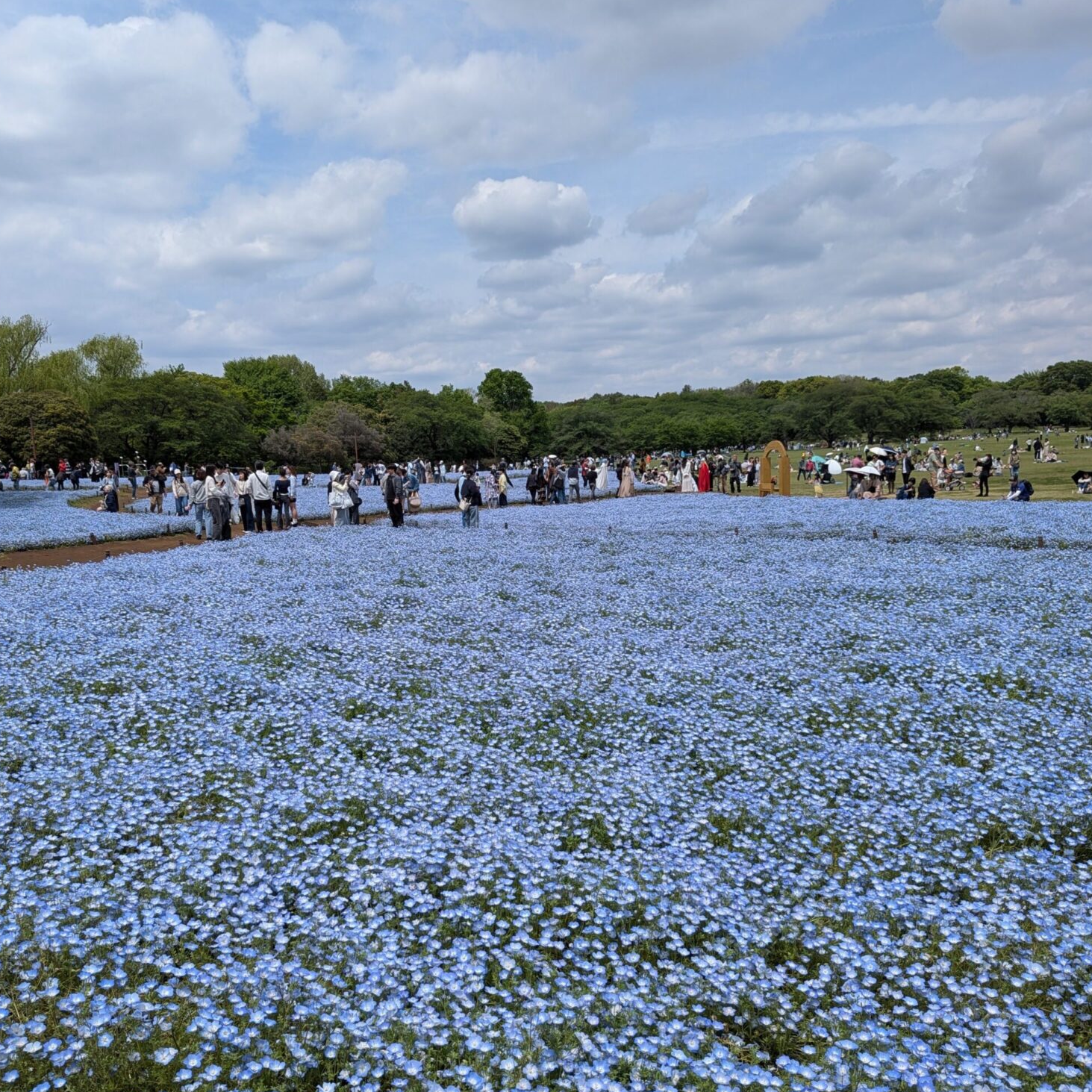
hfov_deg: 55.6
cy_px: 613
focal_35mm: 29
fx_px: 1035
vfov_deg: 55.5
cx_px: 537
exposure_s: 1/2227
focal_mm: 4.53
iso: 29
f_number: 1.7
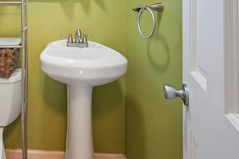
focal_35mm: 24
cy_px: 24
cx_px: 40
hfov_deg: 65.3
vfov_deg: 48.9
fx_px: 159
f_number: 11
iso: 400
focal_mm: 14
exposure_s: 1/5
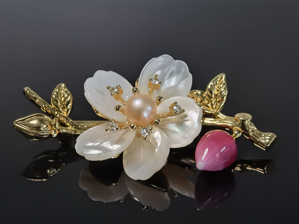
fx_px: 371
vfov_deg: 33.6
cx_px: 150
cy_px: 112
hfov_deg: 43.9
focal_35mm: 43
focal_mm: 5.58
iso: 64
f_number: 1.9
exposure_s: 1/100
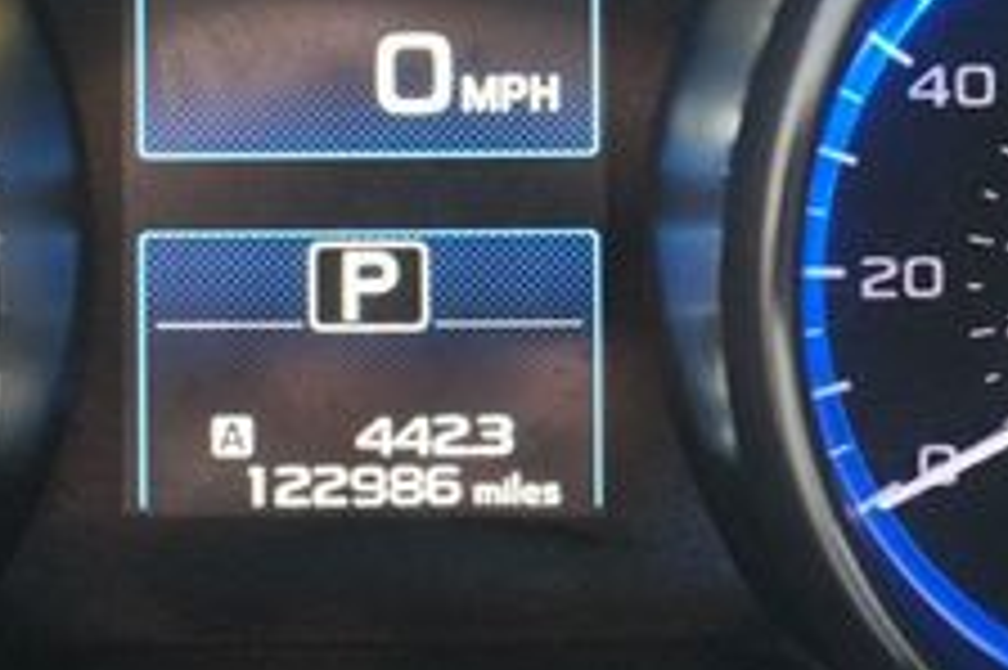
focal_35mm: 120
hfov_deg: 17.0
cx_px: 338
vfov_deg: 11.4
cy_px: 216
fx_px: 3357
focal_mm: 28
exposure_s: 1/60
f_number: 4.5
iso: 1600
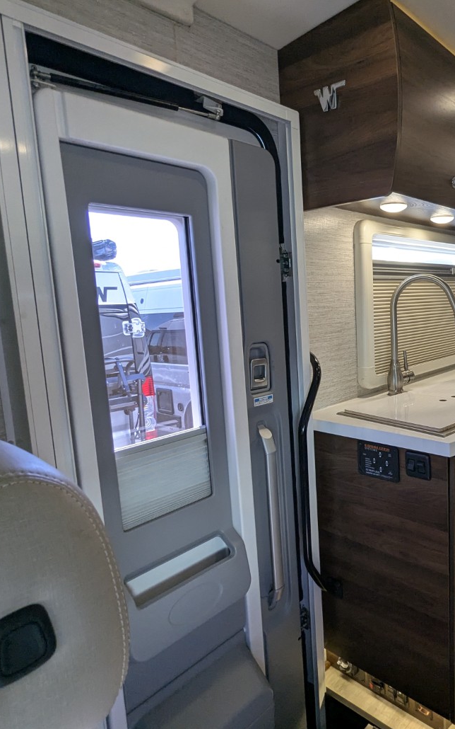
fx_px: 456
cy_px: 360
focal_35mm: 23
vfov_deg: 77.1
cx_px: 349
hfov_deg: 50.5
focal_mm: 2.35
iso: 166
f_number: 2.2
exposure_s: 1/183
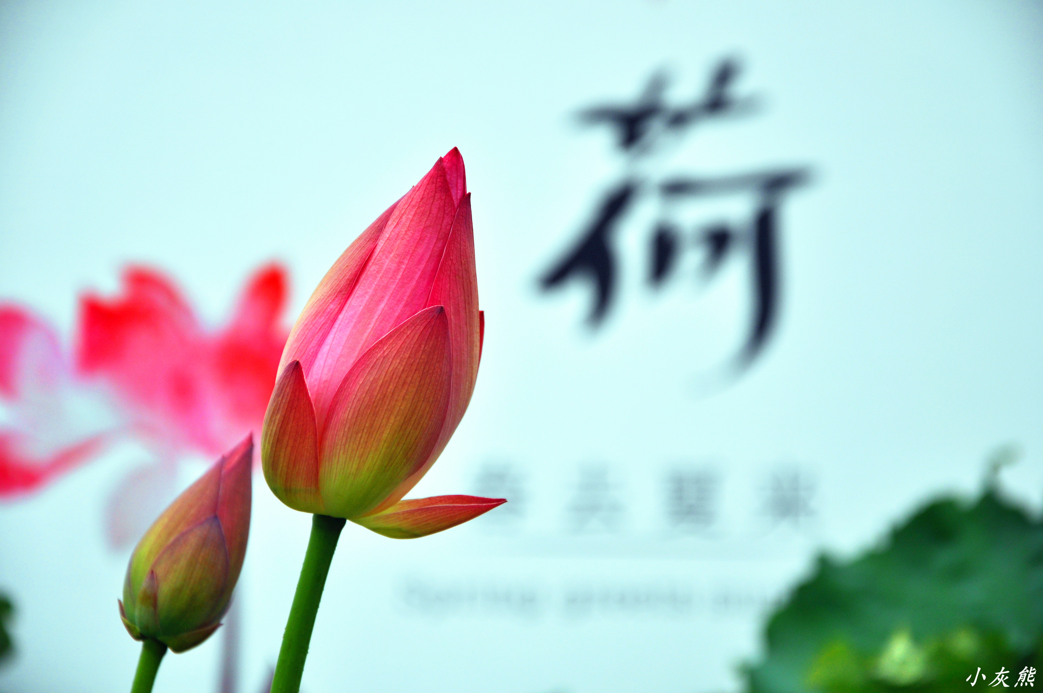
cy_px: 346
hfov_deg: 13.1
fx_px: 4558
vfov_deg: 8.7
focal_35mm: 158
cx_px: 522
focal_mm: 105
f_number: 5.6
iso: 200
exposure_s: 1/160
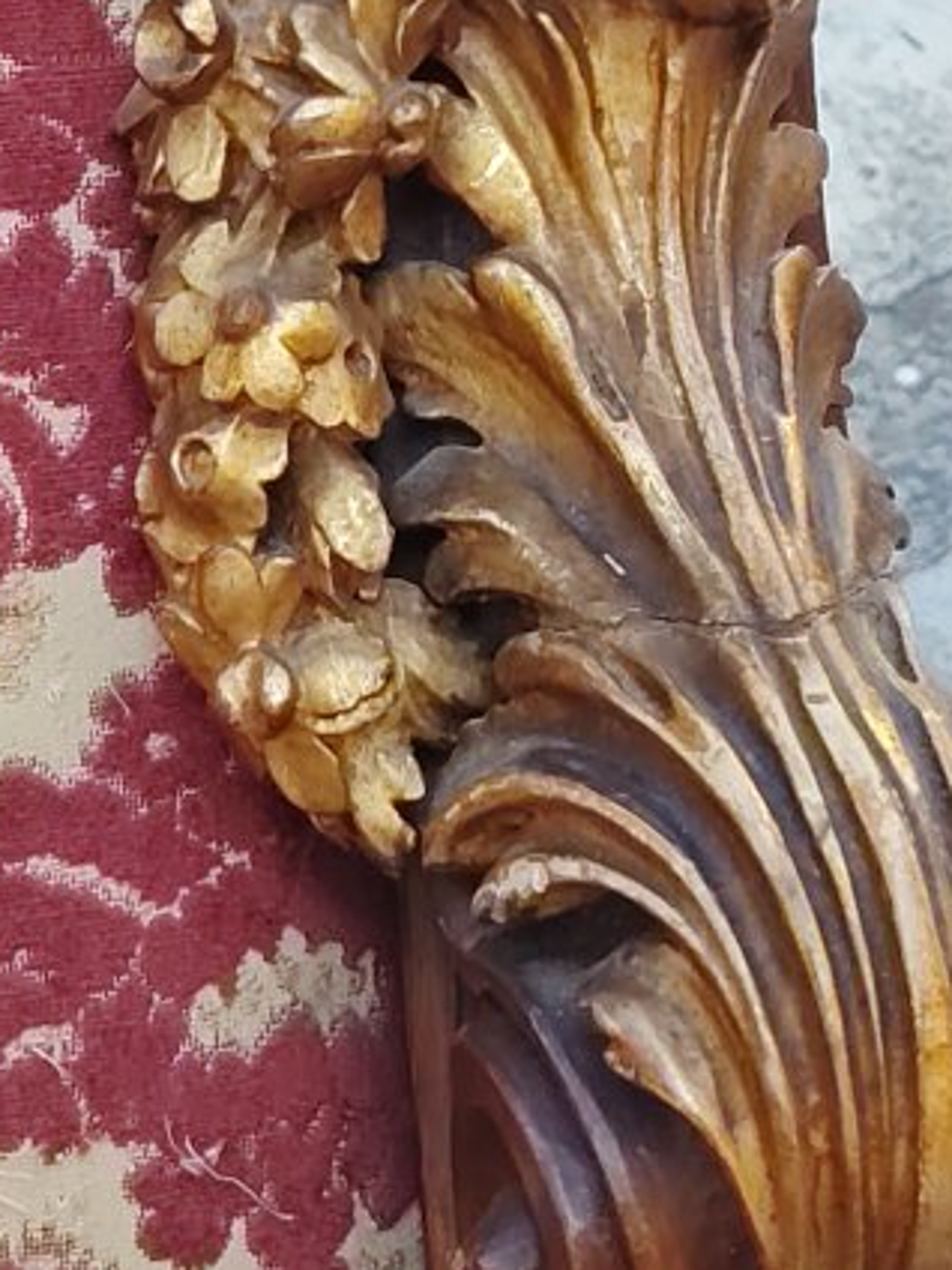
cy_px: -6
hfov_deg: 12.8
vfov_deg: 16.6
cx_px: 593
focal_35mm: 116
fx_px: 4254
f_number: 1.75
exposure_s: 1/400
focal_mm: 5.25
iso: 541
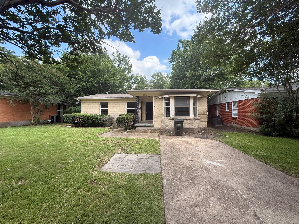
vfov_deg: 85.7
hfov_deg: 102.1
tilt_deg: +2.2
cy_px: 112
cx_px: 150
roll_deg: -0.7
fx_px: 121
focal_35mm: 14
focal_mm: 2.22
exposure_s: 1/631
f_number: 2.2
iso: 64
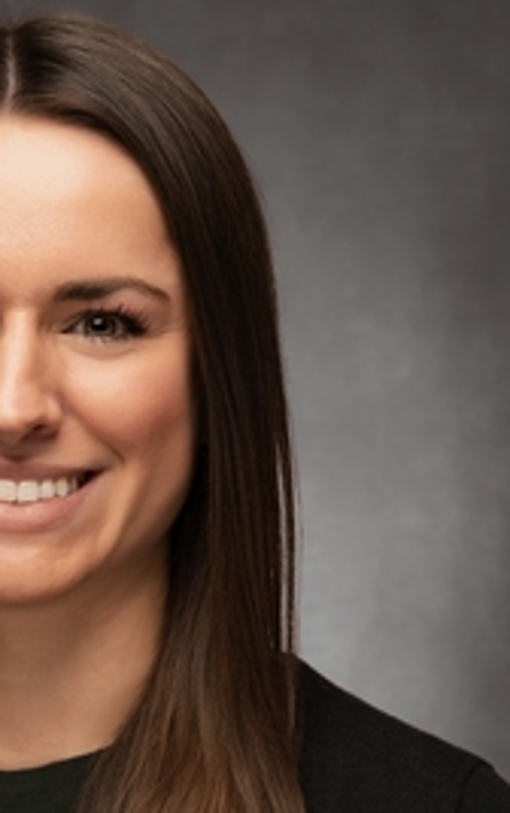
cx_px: 30
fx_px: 3440
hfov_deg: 8.4
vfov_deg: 13.4
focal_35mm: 155
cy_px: 680
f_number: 7.1
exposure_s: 1/60
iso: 100
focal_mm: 85
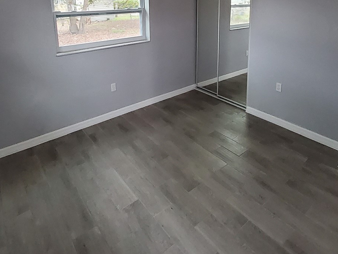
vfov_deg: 53.5
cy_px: 39
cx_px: 184
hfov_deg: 73.8
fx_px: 225
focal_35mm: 23
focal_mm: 1.13
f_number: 2.2
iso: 500
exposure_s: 1/24
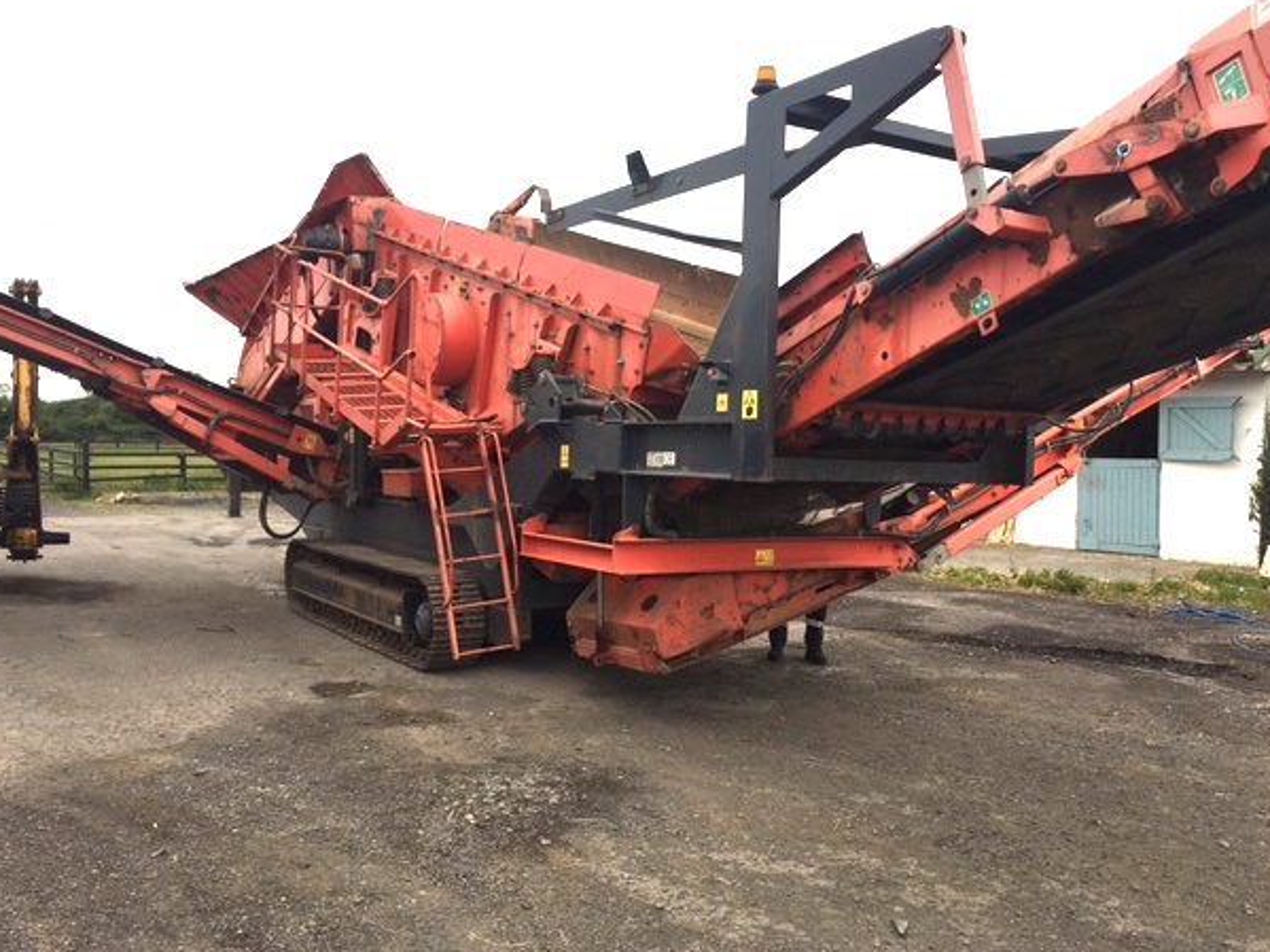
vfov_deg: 45.4
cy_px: 481
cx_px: 634
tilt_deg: -2.4
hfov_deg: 58.4
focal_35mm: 31
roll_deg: -1.0
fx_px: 1137
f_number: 2.2
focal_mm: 4.15
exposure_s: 1/394
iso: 25
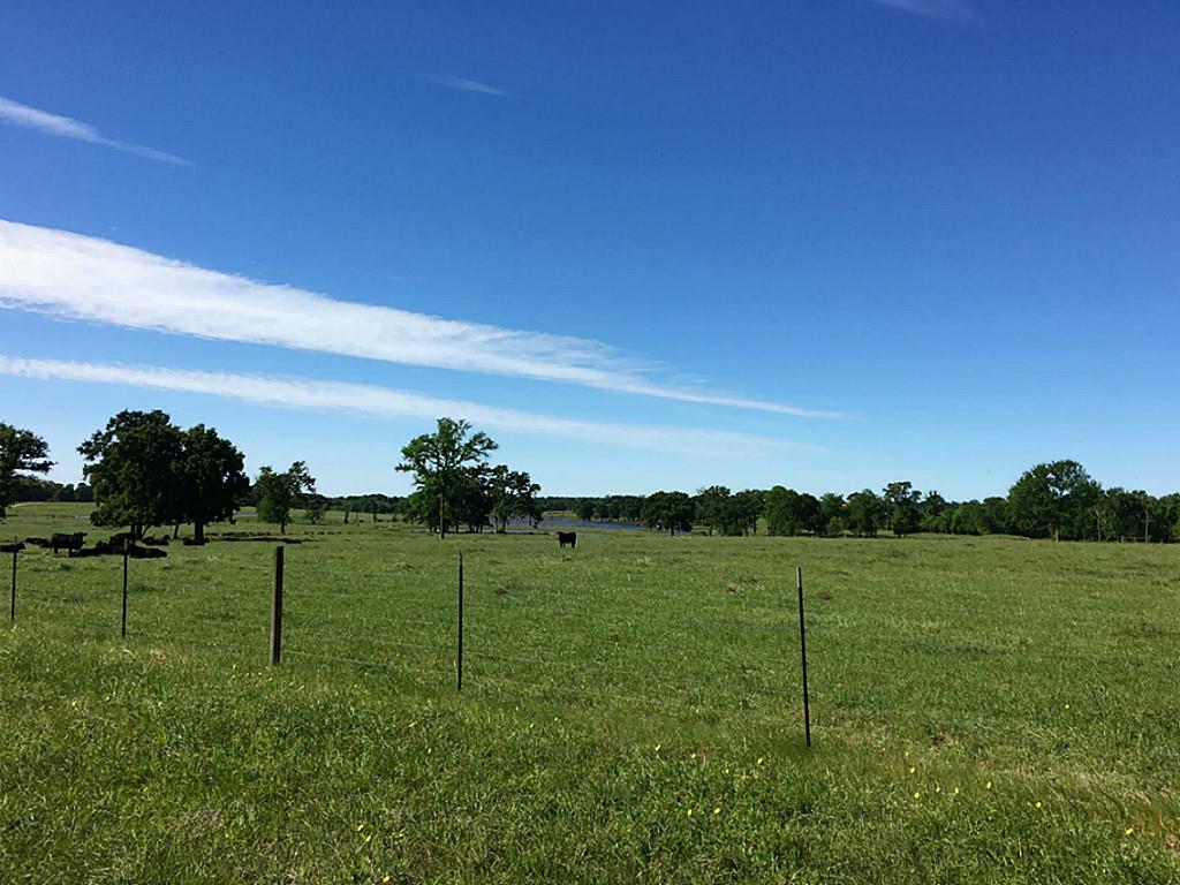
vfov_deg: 48.2
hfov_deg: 61.7
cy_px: 442
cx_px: 590
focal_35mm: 29
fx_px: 989
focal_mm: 4.15
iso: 25
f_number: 2.2
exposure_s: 1/2079
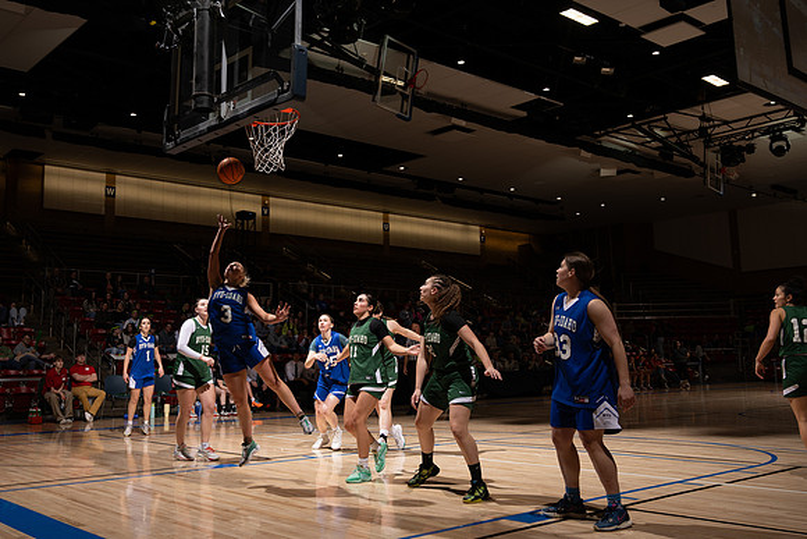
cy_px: 235
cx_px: 359
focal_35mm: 37
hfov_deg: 51.7
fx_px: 831
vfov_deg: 35.8
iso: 100
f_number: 5
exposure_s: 1/125
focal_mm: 29.5
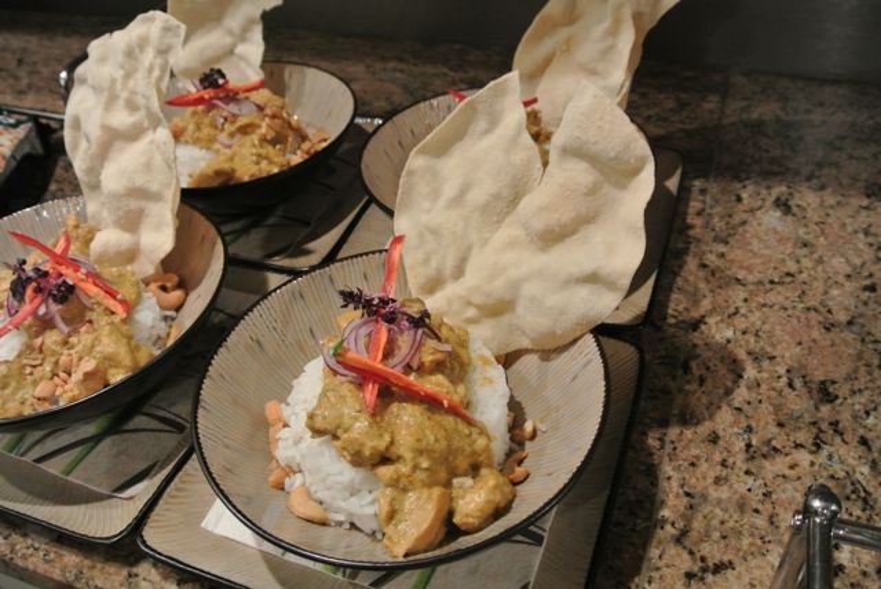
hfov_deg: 58.7
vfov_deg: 41.2
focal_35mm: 32
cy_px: 294
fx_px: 784
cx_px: 440
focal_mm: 12.2
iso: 800
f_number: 3.8
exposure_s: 1/10
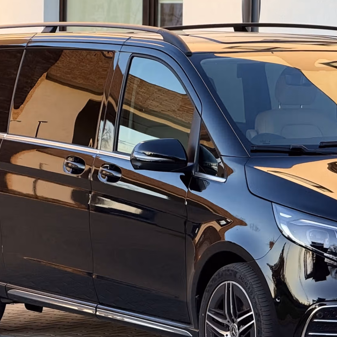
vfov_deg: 7.1
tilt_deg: -1.9
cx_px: 236
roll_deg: -1.7
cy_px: 184
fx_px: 2710
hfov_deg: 7.1
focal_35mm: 246
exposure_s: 1/172
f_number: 2.8
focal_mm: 15.66
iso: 64
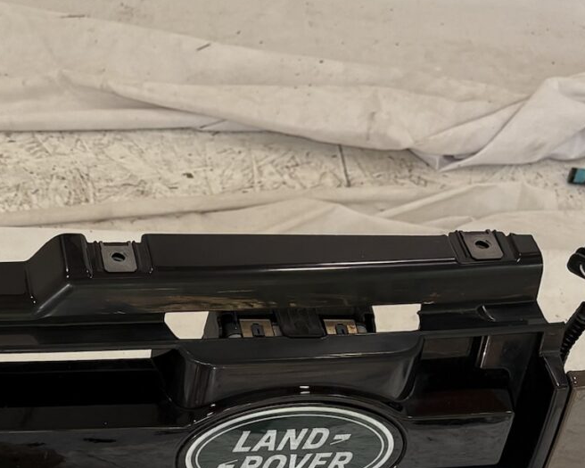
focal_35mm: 99
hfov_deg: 17.8
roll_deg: -0.3
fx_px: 1714
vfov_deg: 15.1
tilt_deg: -43.7
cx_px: -219
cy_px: 521
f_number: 1.6
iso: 32
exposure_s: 1/134
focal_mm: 5.96
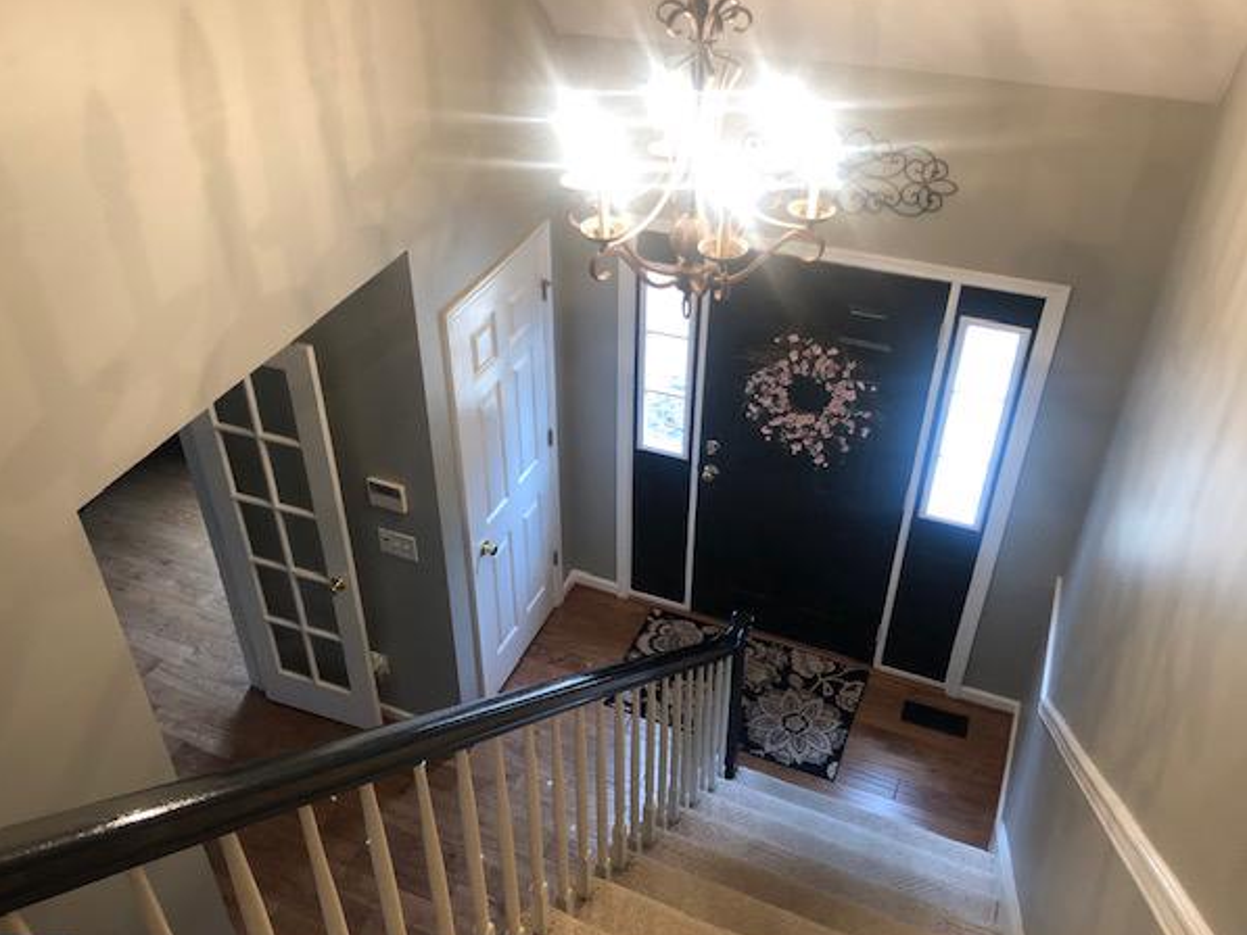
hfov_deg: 59.9
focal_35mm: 30
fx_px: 1081
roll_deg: +1.6
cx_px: 581
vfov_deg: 46.8
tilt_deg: -36.6
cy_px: 490
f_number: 1.8
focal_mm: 3.99
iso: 40
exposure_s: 1/20
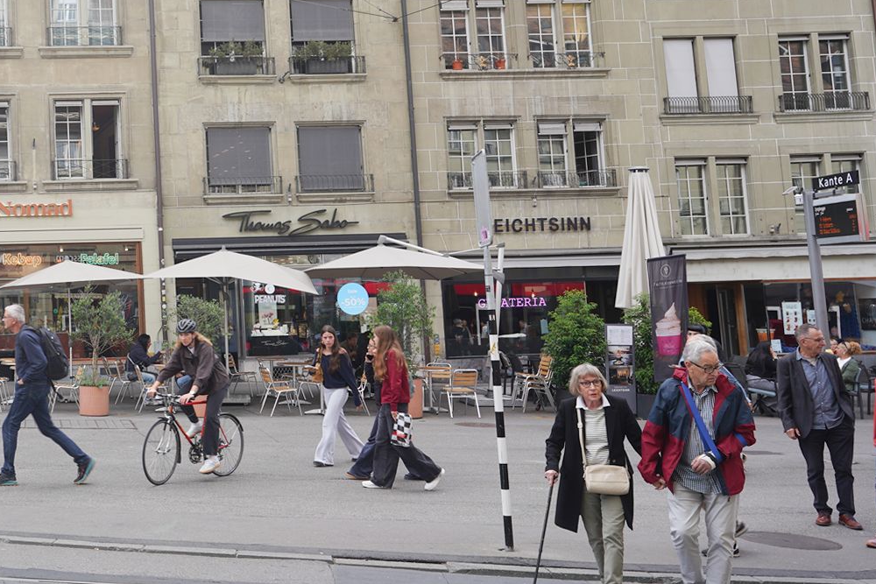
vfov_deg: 27.8
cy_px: 174
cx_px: 25
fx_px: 1168
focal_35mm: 48
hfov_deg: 37.3
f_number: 7.1
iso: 100
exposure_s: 1/100
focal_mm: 24
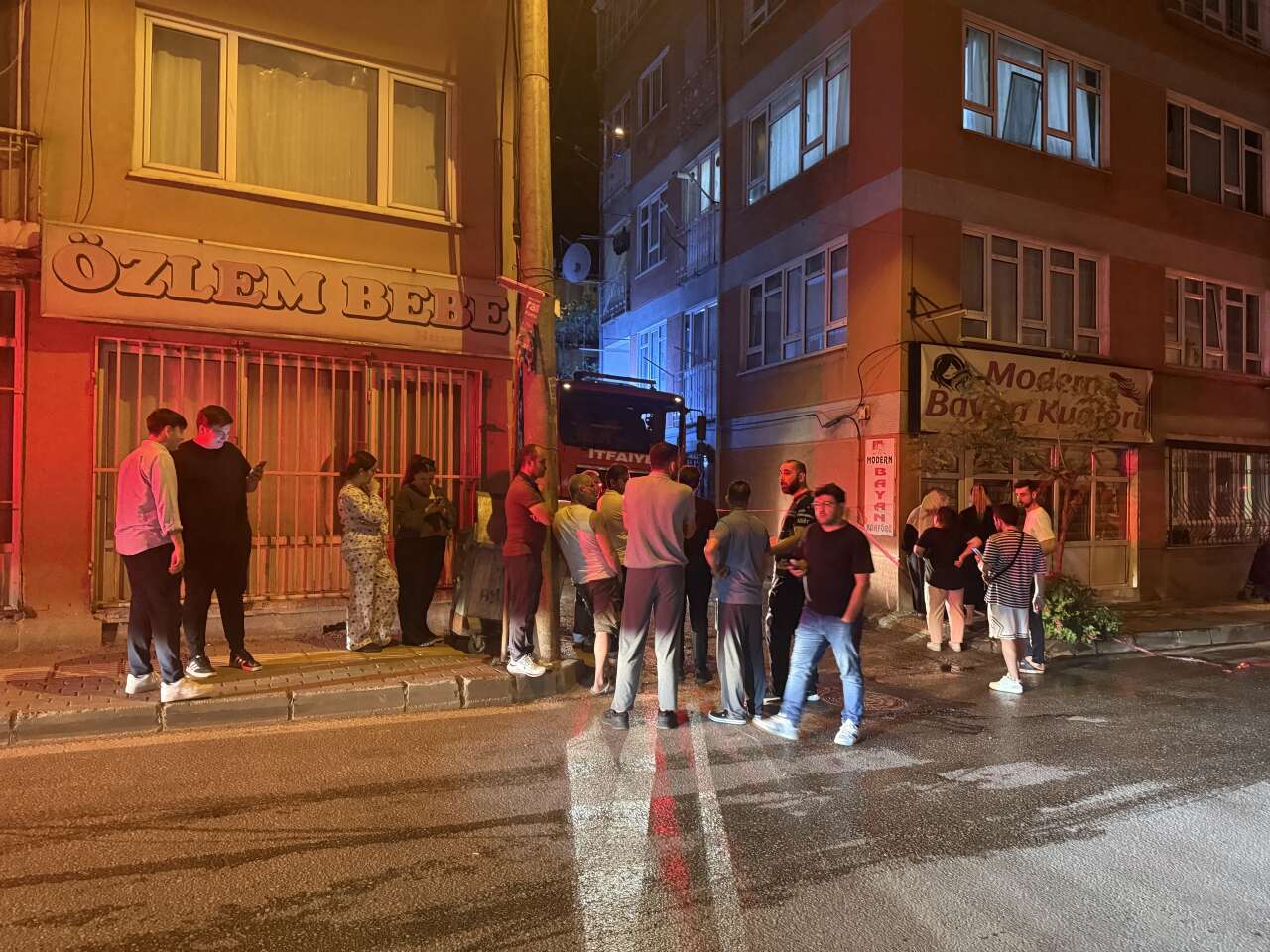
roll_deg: +0.1
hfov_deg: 71.6
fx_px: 881
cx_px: 635
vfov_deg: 56.8
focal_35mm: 24
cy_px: 476
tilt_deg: +1.6
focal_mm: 6.76
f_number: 1.78
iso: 1000
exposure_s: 1/33
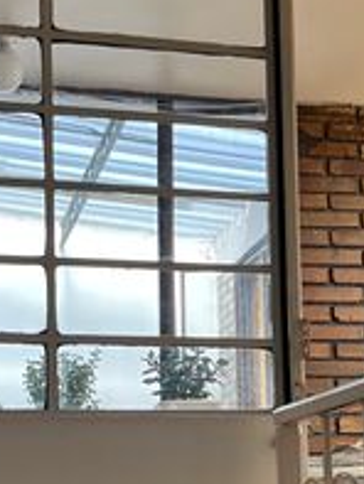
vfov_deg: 22.1
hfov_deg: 16.8
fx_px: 1232
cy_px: 360
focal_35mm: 88
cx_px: 182
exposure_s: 1/174
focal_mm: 5.1
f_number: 1.6
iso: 40
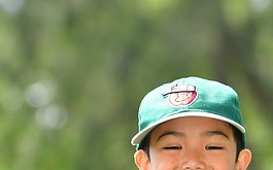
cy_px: 262
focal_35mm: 402
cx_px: 186
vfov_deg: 3.2
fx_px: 2988
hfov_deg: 5.2
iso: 500
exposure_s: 1/1600
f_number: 4
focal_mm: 120
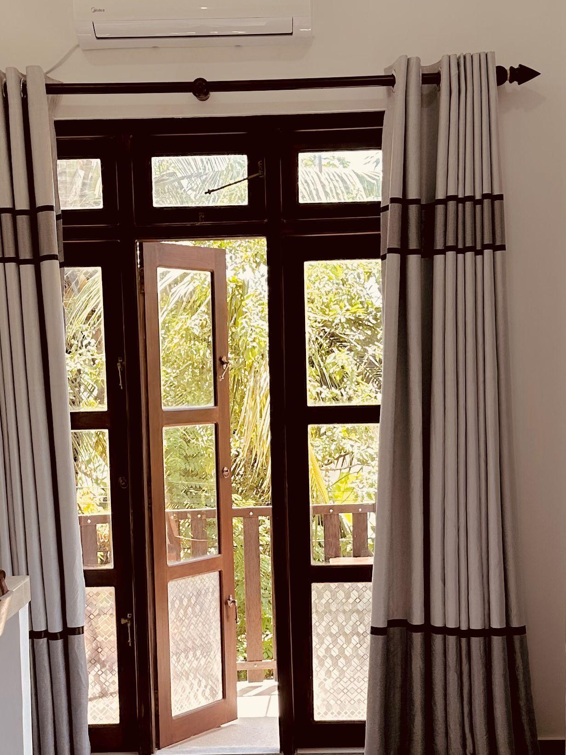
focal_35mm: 59
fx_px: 1286
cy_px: 497
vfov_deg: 32.5
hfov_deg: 24.8
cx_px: 254
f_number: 1.78
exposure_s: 1/383
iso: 80
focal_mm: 6.86
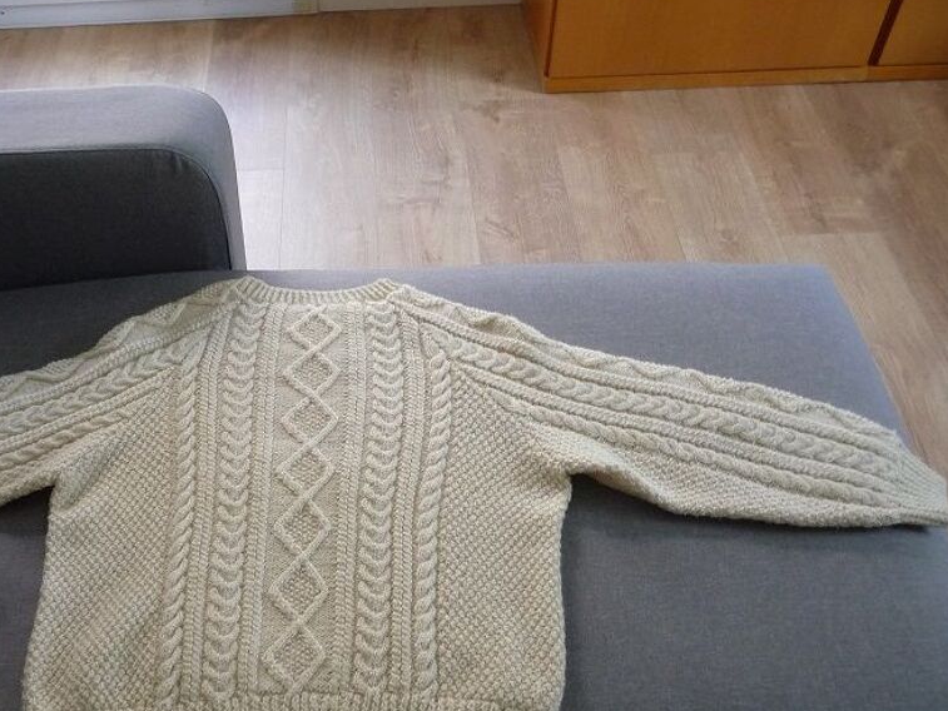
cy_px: 452
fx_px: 1013
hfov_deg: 49.5
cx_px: 338
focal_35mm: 37
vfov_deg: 38.4
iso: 250
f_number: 3.3
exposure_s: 1/30
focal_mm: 4.7
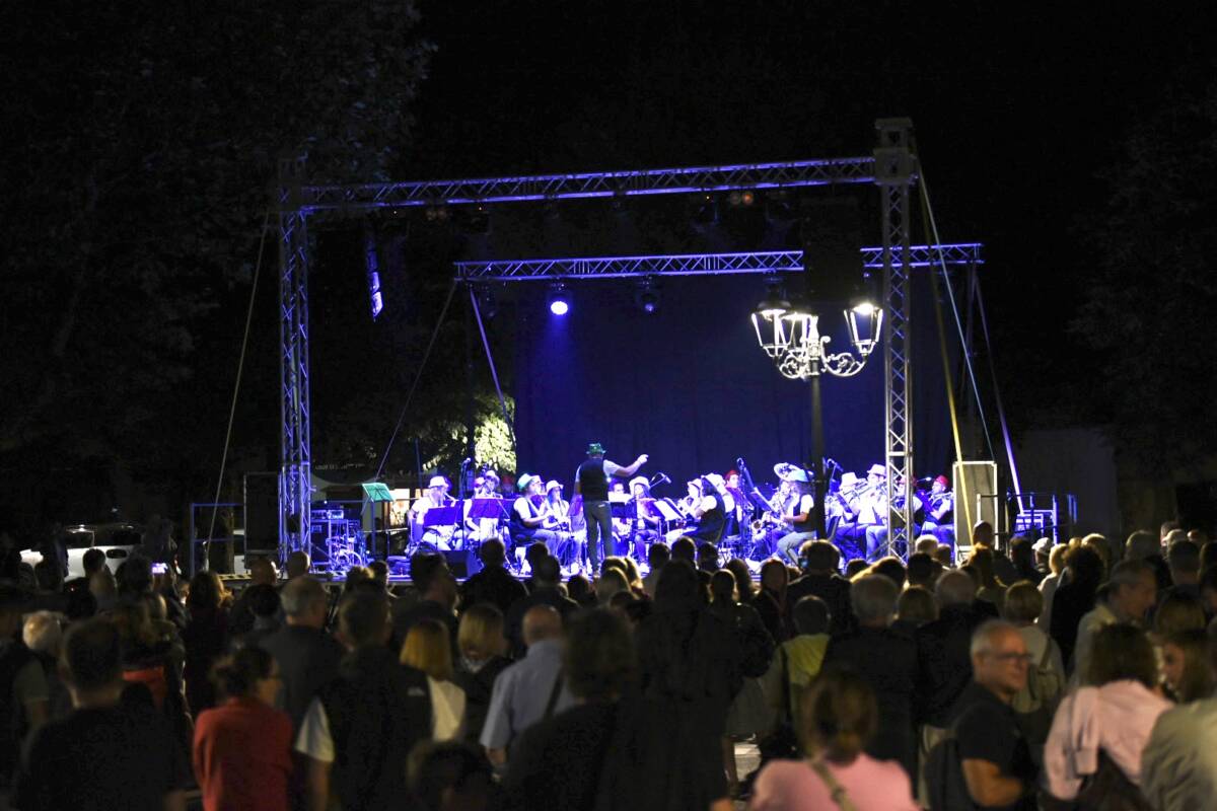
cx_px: 608
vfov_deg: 17.1
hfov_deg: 25.4
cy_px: 406
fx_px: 2704
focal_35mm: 80
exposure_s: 1/125
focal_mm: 80
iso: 2500
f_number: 2.8
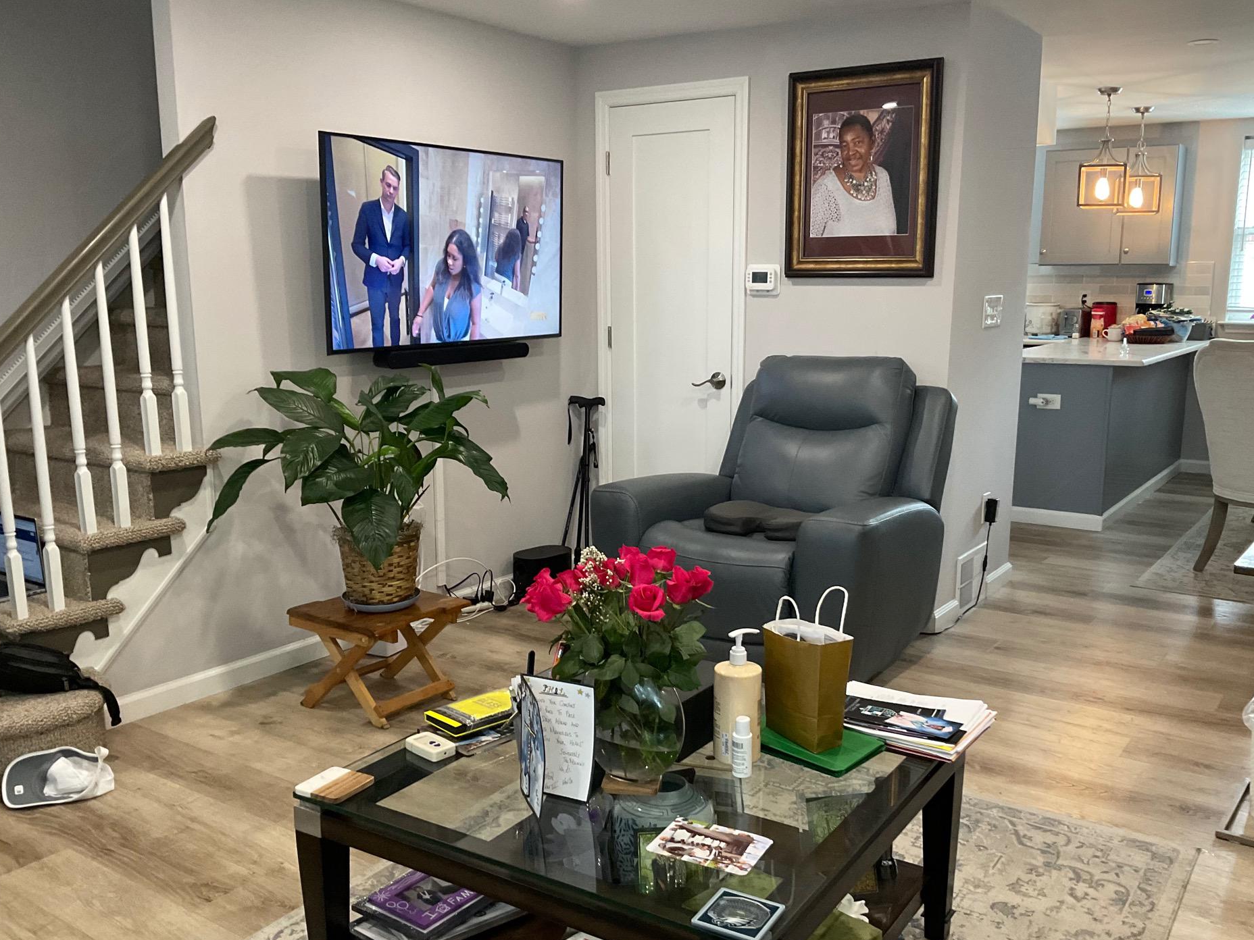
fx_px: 1159
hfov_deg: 56.8
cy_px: 507
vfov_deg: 44.1
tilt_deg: -11.5
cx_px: 649
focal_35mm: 32
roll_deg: -2.0
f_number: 1.8
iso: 100
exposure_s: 1/60
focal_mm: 3
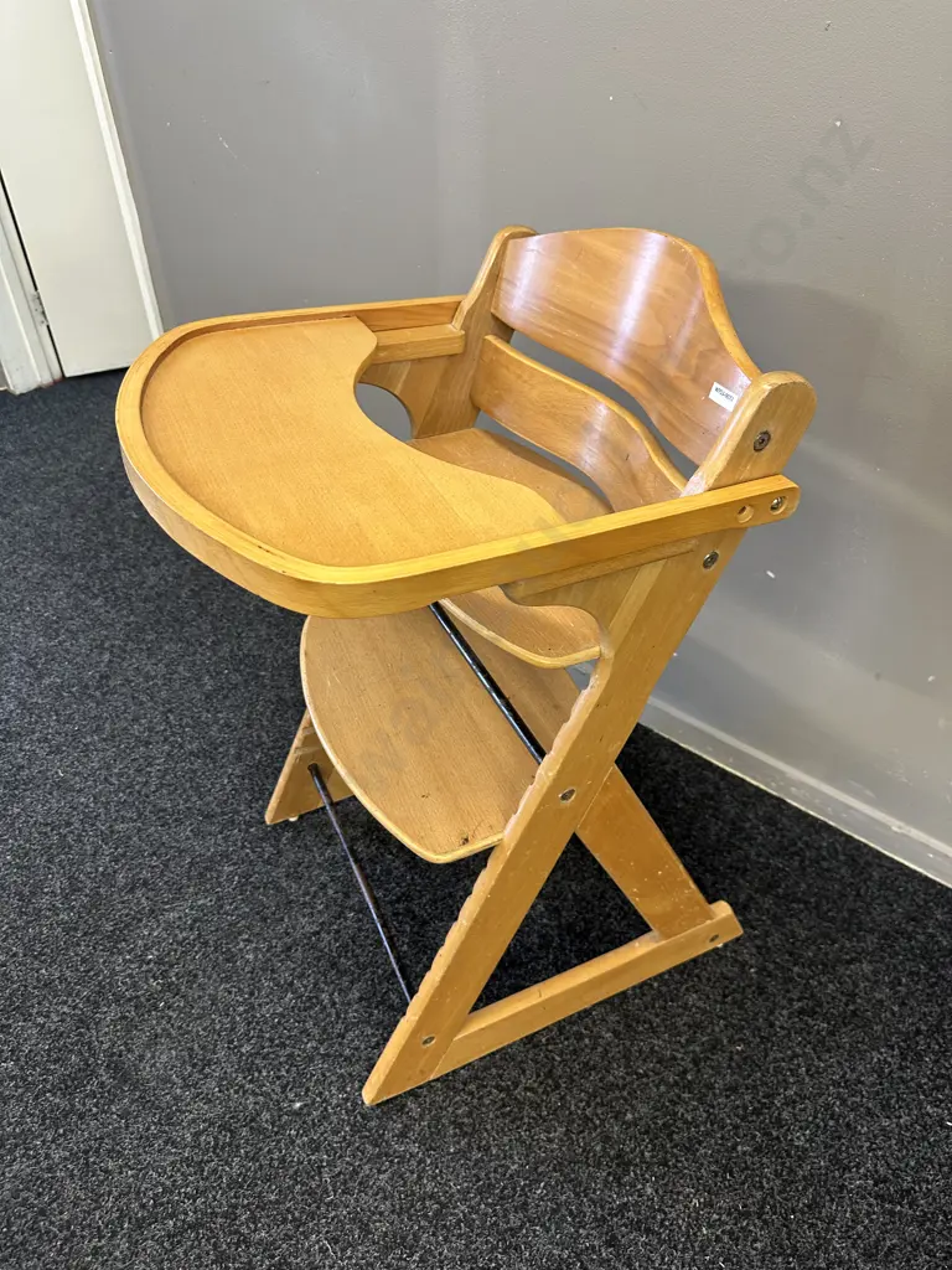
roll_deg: +2.5
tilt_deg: -38.0
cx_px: 476
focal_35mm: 24
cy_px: 635
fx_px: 880
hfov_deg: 56.8
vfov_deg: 71.6
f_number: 1.78
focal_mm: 6.86
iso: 160
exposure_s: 1/50
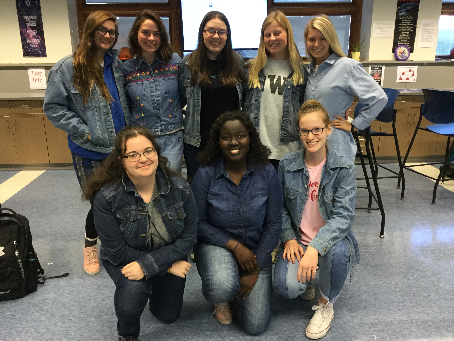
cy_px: 170
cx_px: 227
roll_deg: +0.8
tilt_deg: -15.9
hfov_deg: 58.4
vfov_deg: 45.4
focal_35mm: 31
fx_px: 407
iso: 100
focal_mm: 3.3
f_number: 2.4
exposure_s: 1/30
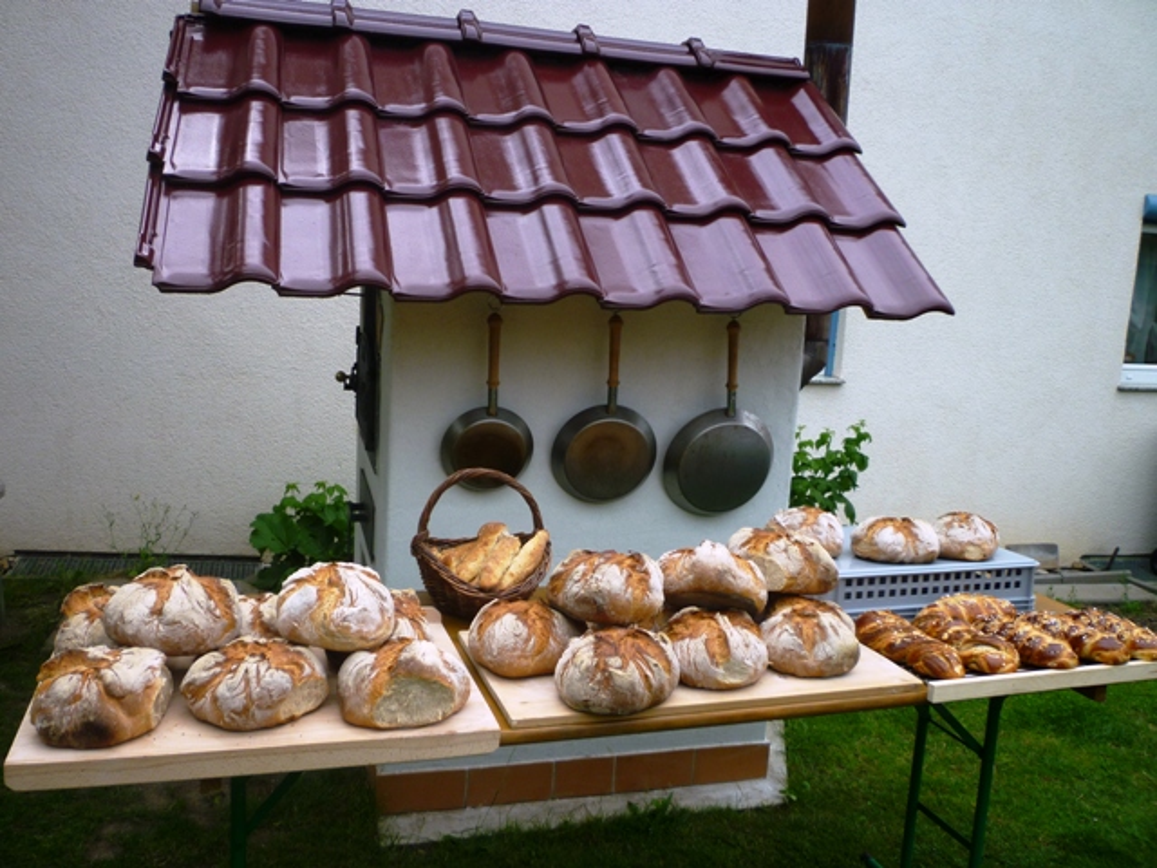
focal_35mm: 29
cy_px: 434
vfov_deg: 48.2
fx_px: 969
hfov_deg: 61.7
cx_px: 578
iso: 80
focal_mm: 5.2
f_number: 3.3
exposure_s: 1/500
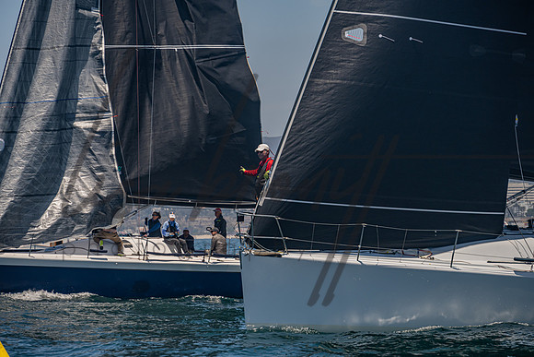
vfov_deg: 7.7
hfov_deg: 11.6
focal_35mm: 177
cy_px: 179
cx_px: 278
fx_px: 2631
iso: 250
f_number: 6.3
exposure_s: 1/800
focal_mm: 165
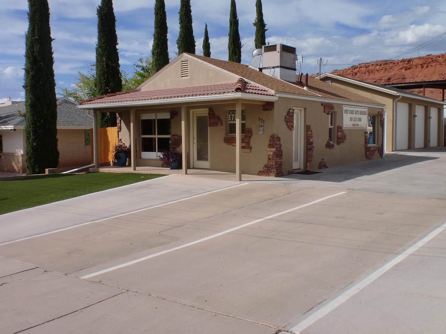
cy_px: 167
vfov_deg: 40.7
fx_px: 451
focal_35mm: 35
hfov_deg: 52.6
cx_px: 223
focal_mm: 6.3
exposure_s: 1/800
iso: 64
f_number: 5.6
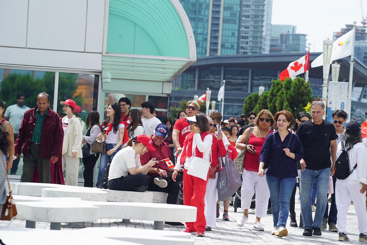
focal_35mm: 144
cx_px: 184
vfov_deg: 9.5
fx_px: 1469
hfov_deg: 14.2
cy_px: 122
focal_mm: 144
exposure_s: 1/200
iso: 100
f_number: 8
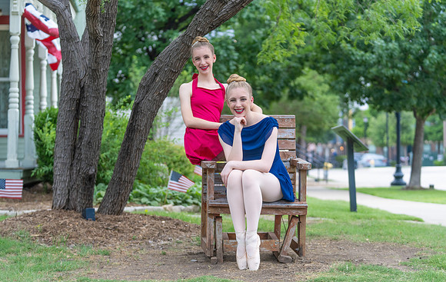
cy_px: 153
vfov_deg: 16.3
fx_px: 988
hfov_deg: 25.4
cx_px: 234
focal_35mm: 81
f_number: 2.8
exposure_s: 1/320
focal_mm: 73
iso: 500
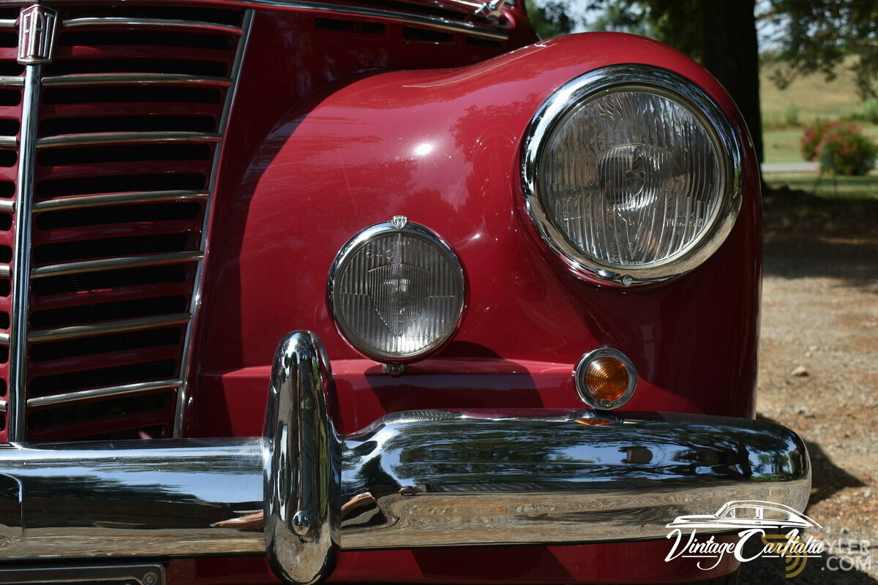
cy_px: 292
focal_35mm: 57
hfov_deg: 35.1
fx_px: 1390
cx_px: 439
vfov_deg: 23.8
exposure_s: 1/320
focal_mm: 38
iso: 100
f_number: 9
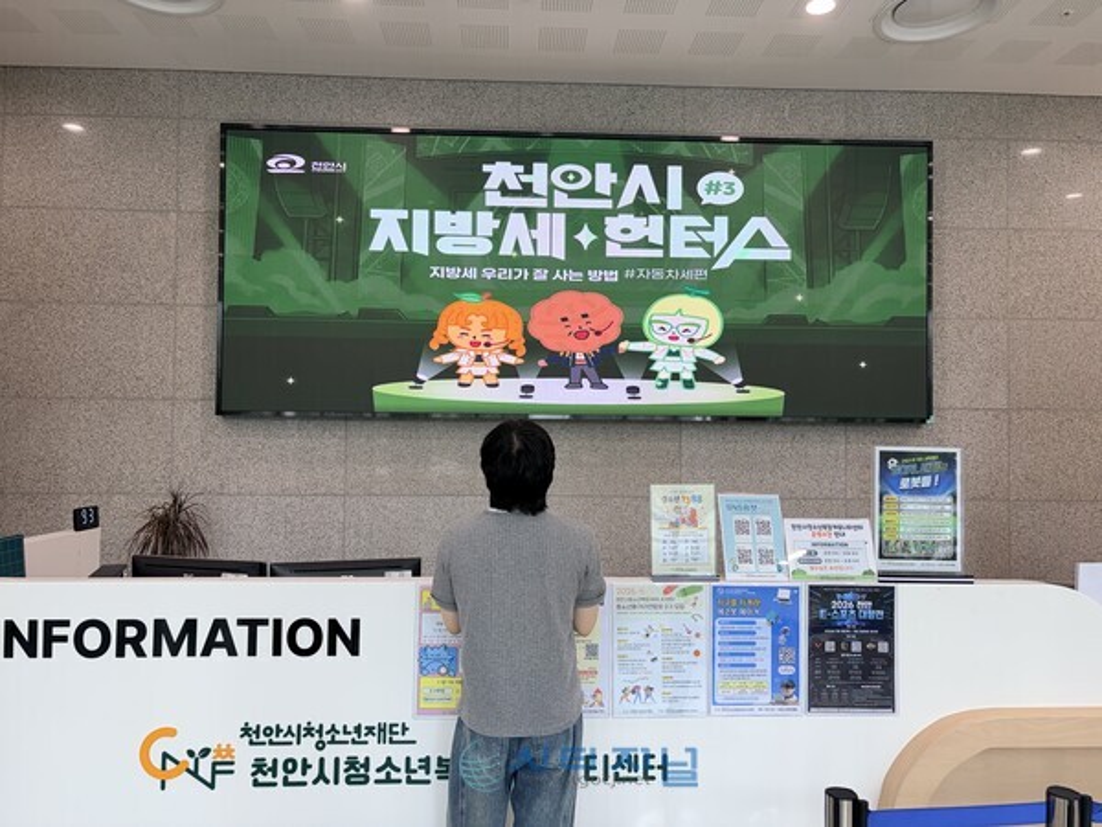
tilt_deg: +2.2
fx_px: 828
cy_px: 414
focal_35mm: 26
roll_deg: -0.1
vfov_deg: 53.1
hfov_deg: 67.3
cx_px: 551
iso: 40
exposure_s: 1/120
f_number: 1.6
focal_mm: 5.96
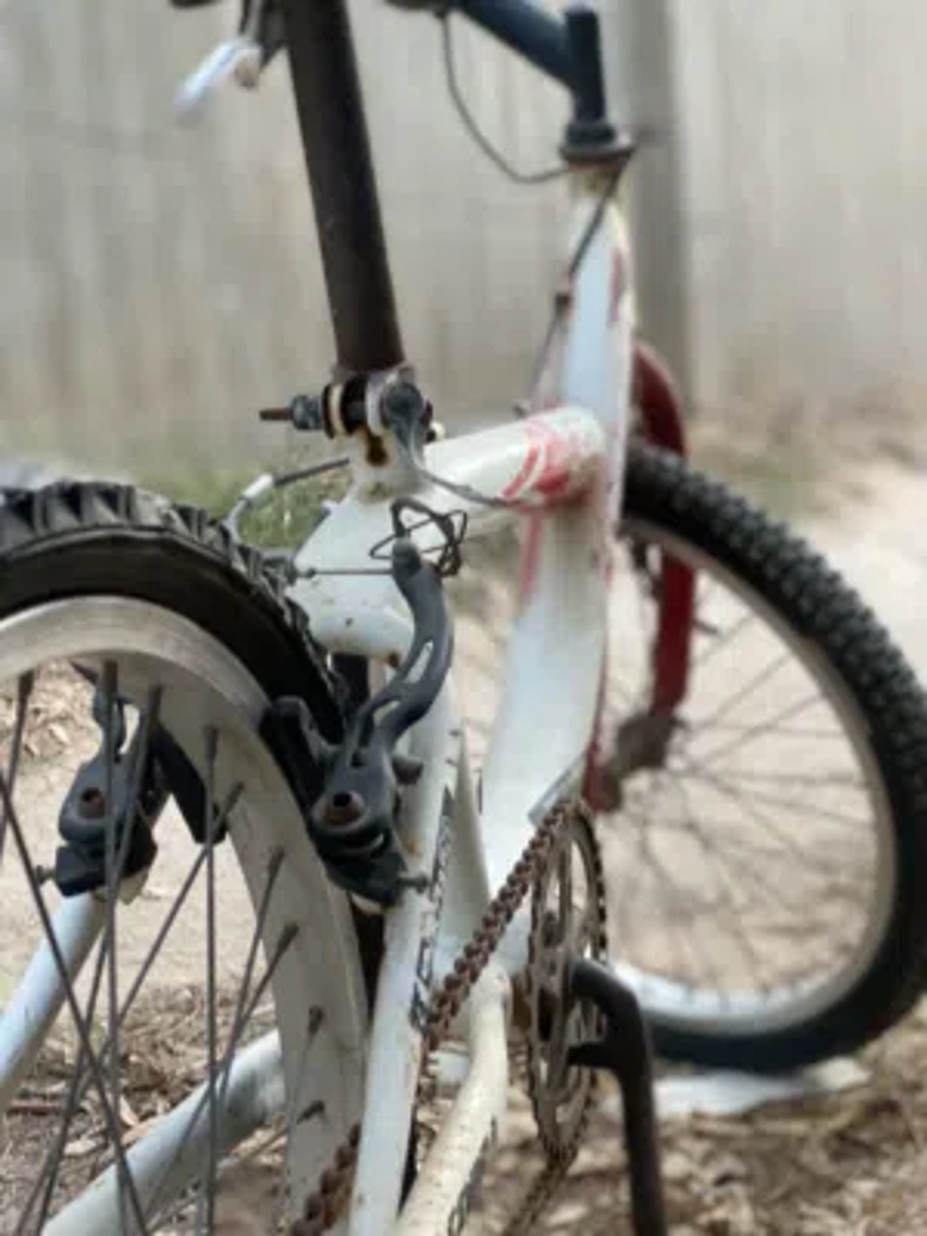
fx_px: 1857
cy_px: 618
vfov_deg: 36.8
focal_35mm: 52
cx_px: 464
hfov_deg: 28.0
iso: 250
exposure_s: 1/108
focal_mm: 6
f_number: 2
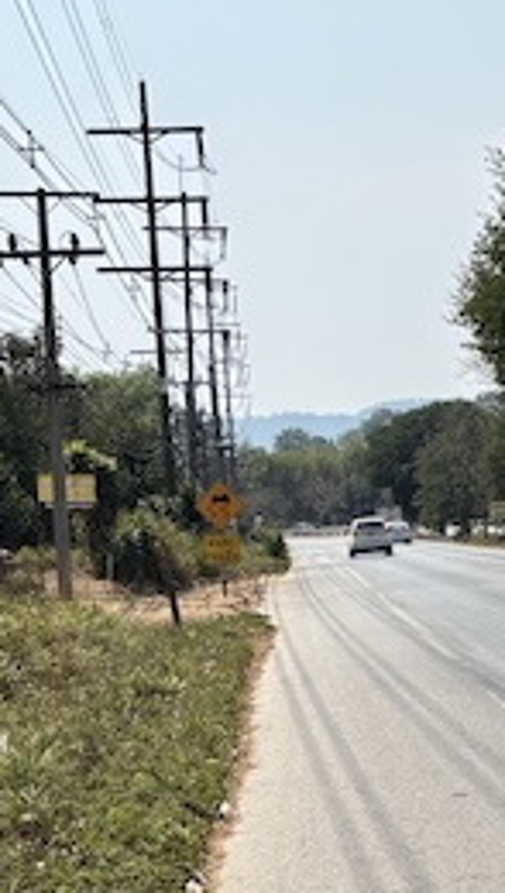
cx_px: 502
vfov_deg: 23.7
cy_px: 824
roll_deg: +3.3
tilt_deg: -8.4
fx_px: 2063
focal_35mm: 87
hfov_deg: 13.8
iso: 50
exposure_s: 1/3650
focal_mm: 5.96
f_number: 1.6
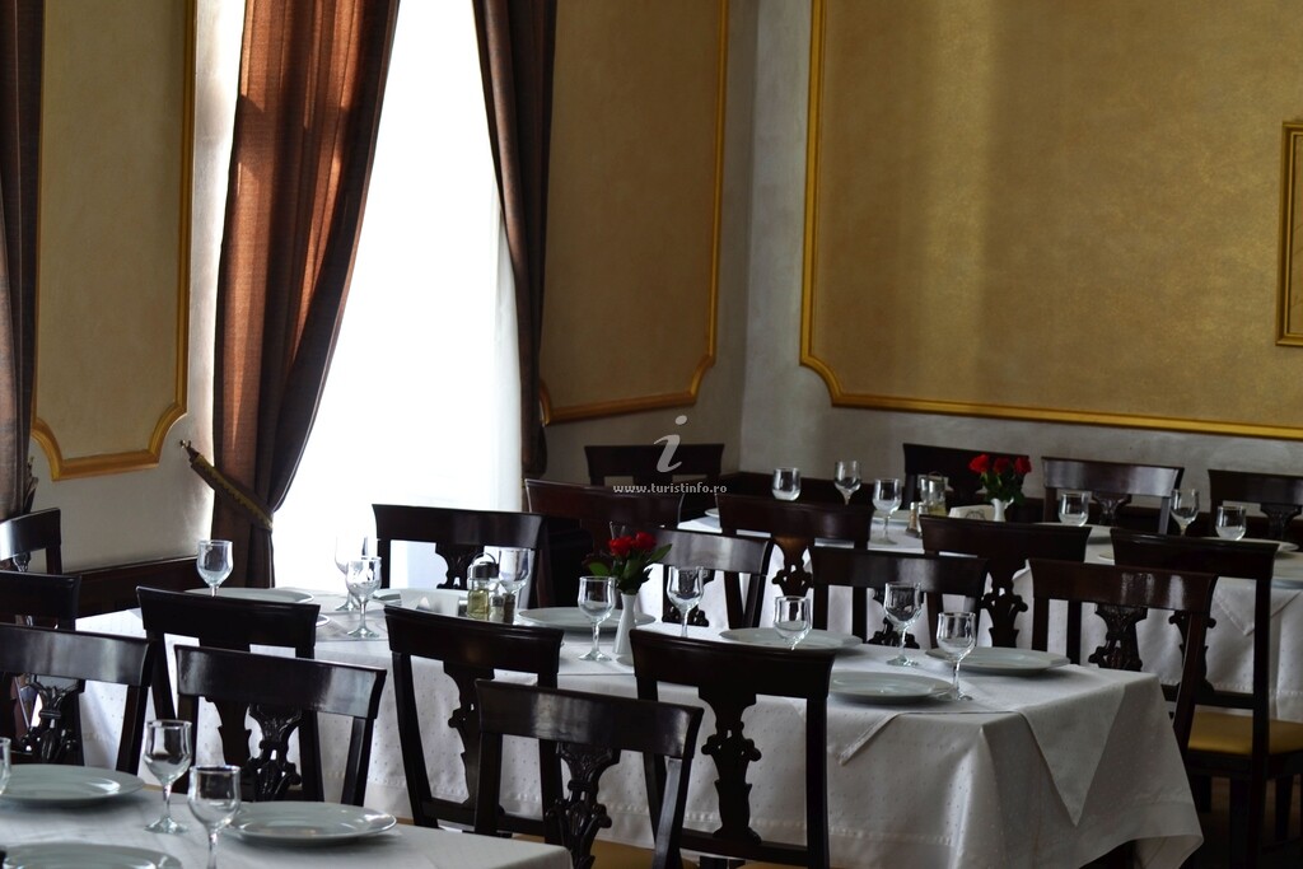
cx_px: 652
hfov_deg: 19.5
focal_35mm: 105
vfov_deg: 13.0
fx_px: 3801
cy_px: 434
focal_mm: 70
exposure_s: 1/25
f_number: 5.6
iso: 100
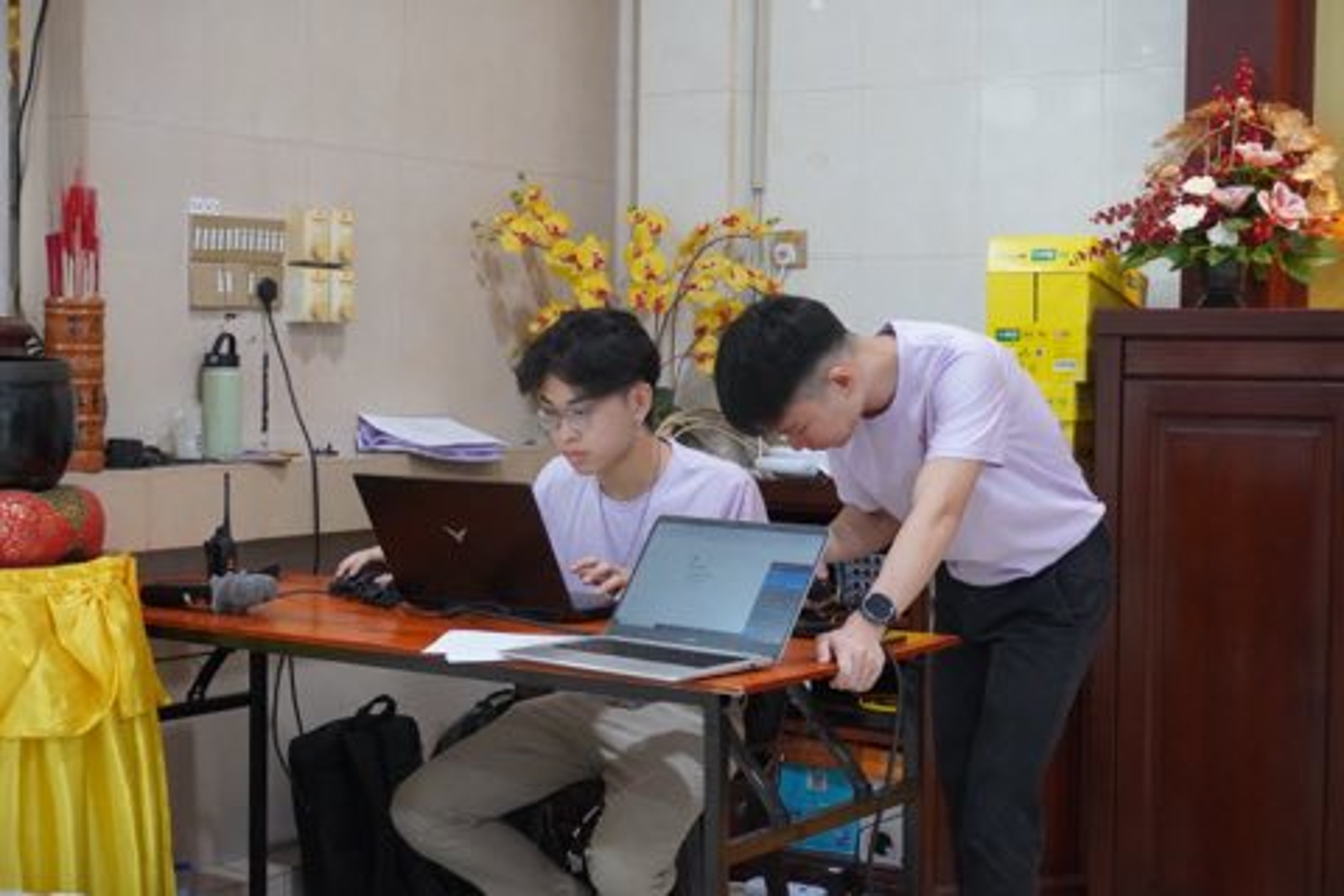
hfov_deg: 35.9
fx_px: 2072
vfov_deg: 24.4
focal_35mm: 56
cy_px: 448
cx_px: 672
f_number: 5.6
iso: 6400
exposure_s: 1/125
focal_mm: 37
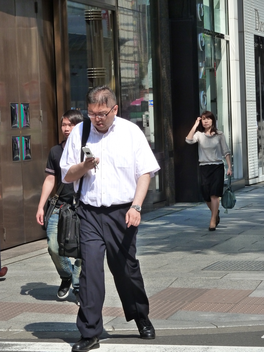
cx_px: 132
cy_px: 176
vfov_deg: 14.4
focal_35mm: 137
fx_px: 1393
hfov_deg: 10.8
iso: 200
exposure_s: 1/500
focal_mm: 22.5
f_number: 5
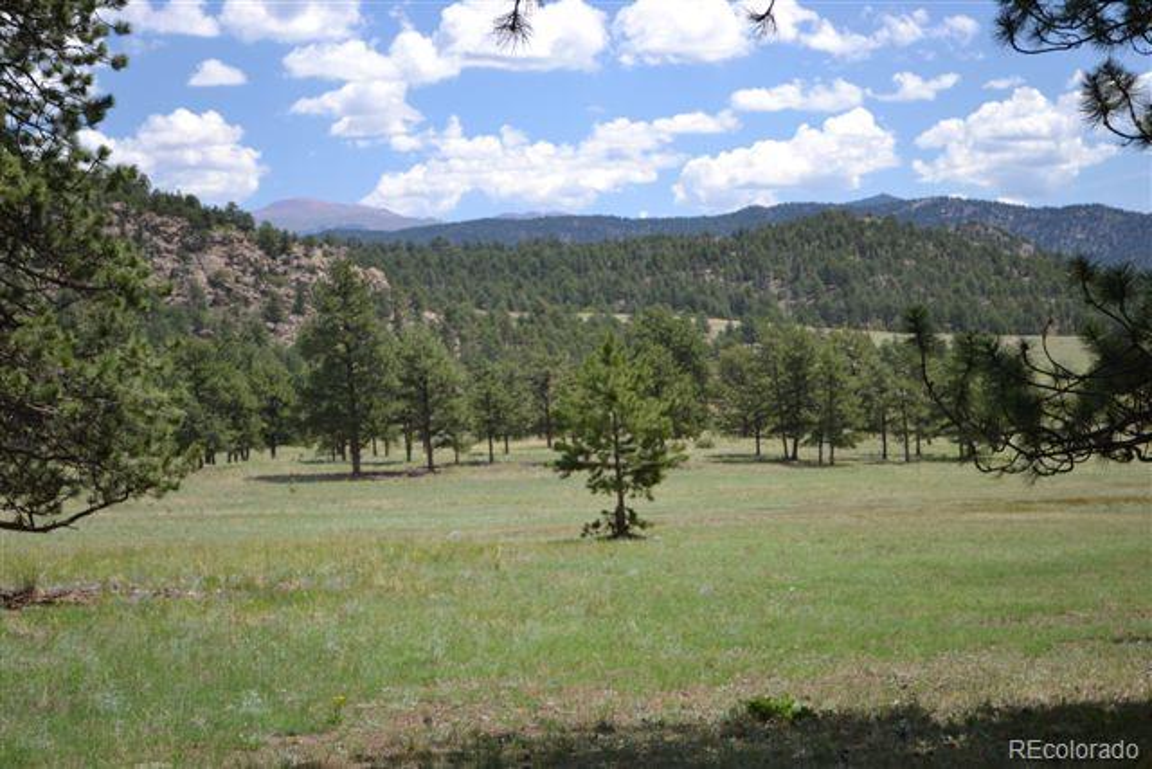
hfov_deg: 29.9
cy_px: 384
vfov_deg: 20.2
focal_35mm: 68
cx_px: 576
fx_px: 2160
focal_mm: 45
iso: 125
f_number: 5.6
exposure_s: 1/125
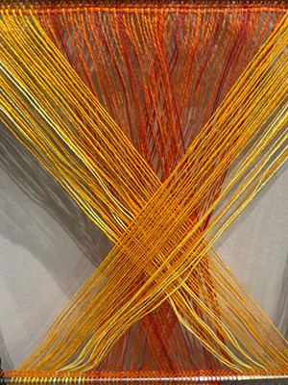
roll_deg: +1.2
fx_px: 288
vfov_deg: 67.3
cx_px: 144
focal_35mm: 26
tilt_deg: -22.4
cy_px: 192
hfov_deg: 53.1
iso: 160
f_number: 1.8
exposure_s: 1/50
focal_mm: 4.25
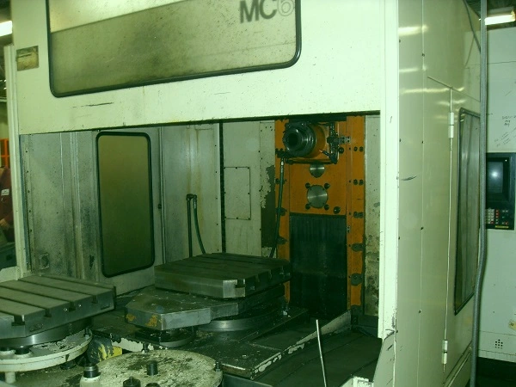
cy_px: 194
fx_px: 507
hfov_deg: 54.0
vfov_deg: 41.8
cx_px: 258
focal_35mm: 34
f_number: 2.8
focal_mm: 6.3
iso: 120
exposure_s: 1/45
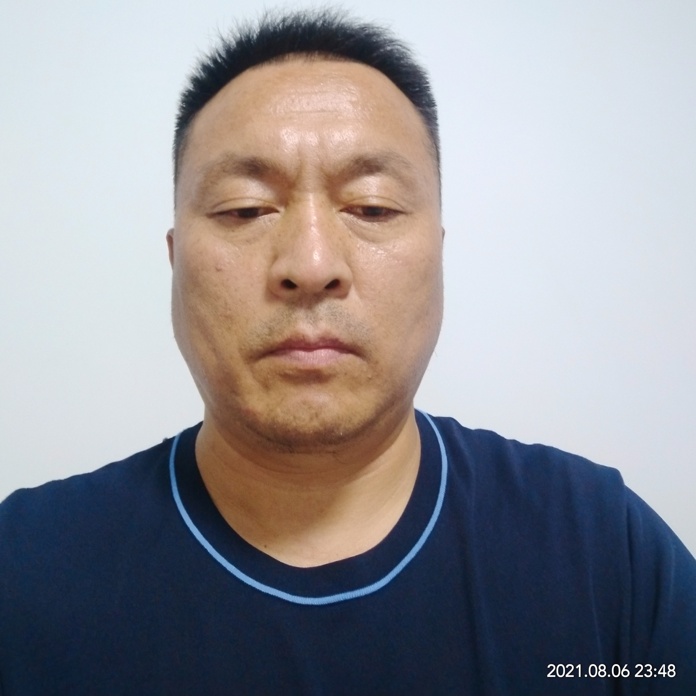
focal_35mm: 35
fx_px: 796
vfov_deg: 46.4
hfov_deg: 47.2
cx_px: 349
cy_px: 224
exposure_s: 1/20
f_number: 2
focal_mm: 3.87
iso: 523
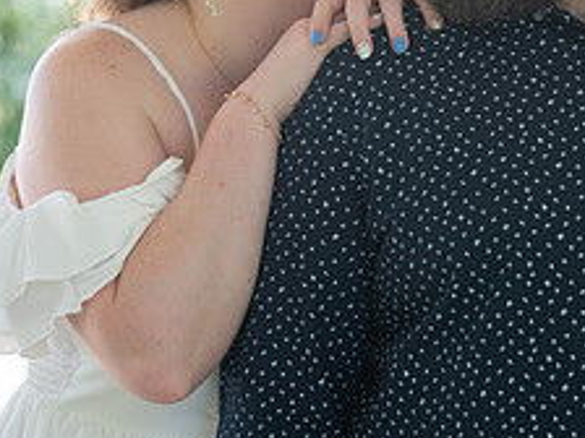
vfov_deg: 6.1
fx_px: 4073
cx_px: 389
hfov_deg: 8.2
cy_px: -10
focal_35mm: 241
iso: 640
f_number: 3.5
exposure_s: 1/320
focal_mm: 85
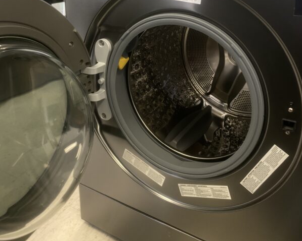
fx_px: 304
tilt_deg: -14.4
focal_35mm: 34
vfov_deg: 41.6
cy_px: 49
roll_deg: -0.9
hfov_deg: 52.8
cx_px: 151
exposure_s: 1/66
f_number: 1.8
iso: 125
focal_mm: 4.25
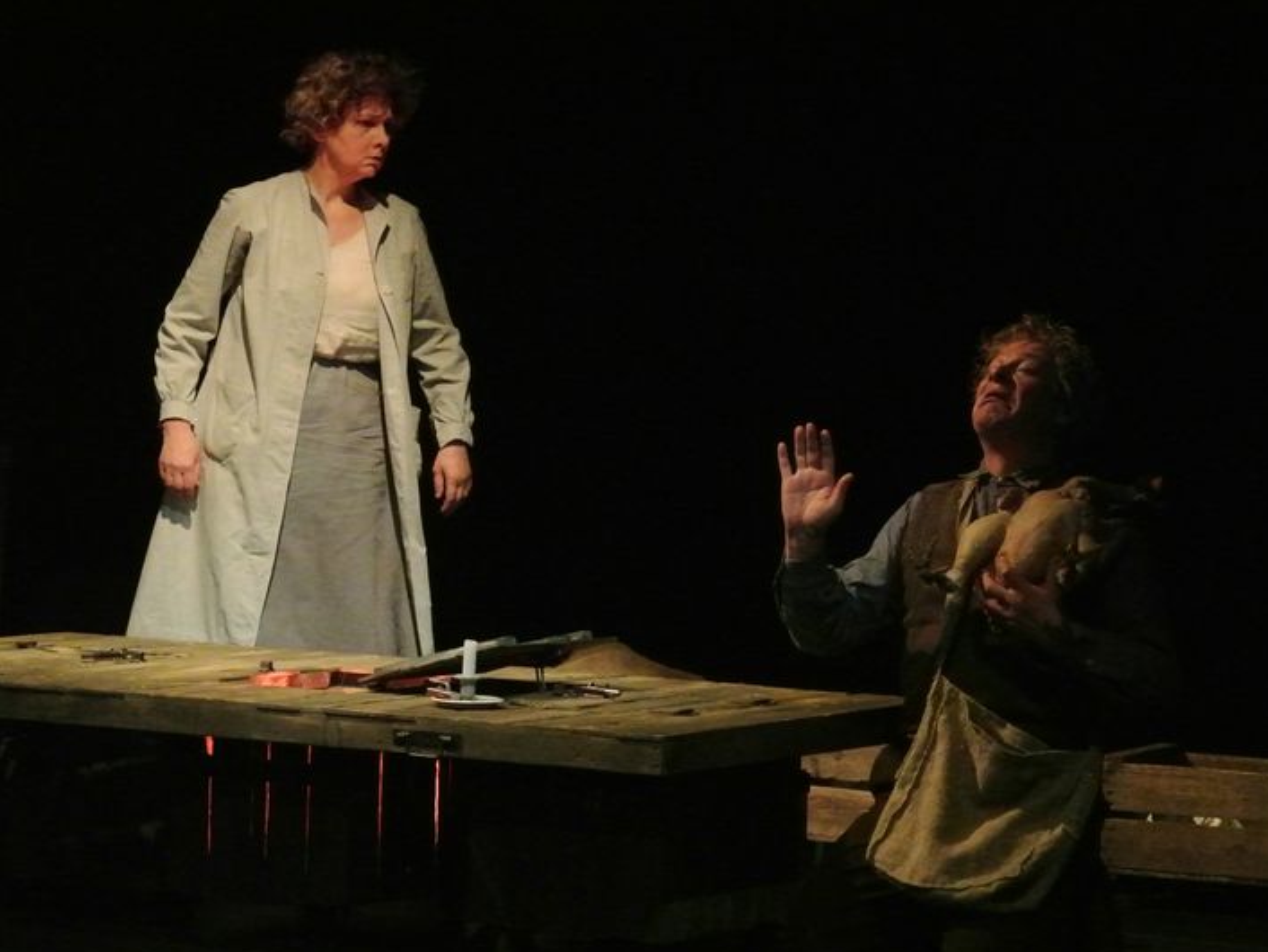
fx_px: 5313
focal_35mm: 145
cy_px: 479
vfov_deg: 10.2
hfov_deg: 13.6
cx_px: 630
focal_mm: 49.3
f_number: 5.6
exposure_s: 1/40
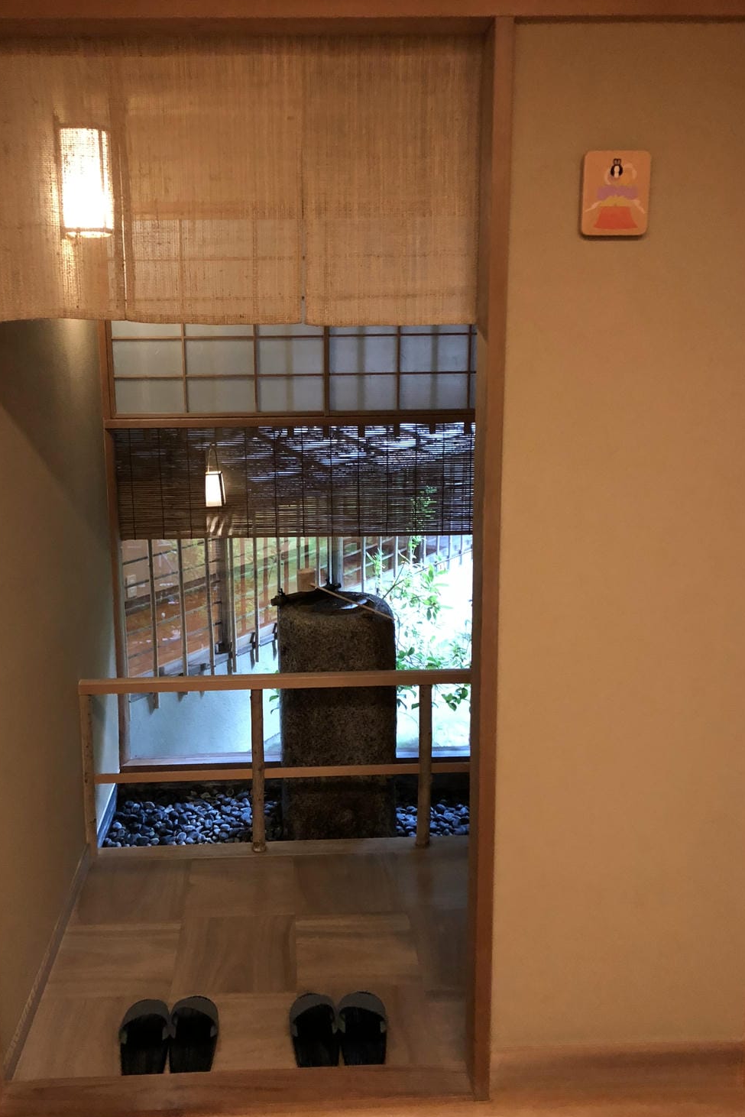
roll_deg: +1.4
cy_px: 538
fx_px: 1024
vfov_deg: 57.2
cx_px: 314
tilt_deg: -12.8
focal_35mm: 33
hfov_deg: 39.9
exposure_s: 1/4
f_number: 1.8
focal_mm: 3.99
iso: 125
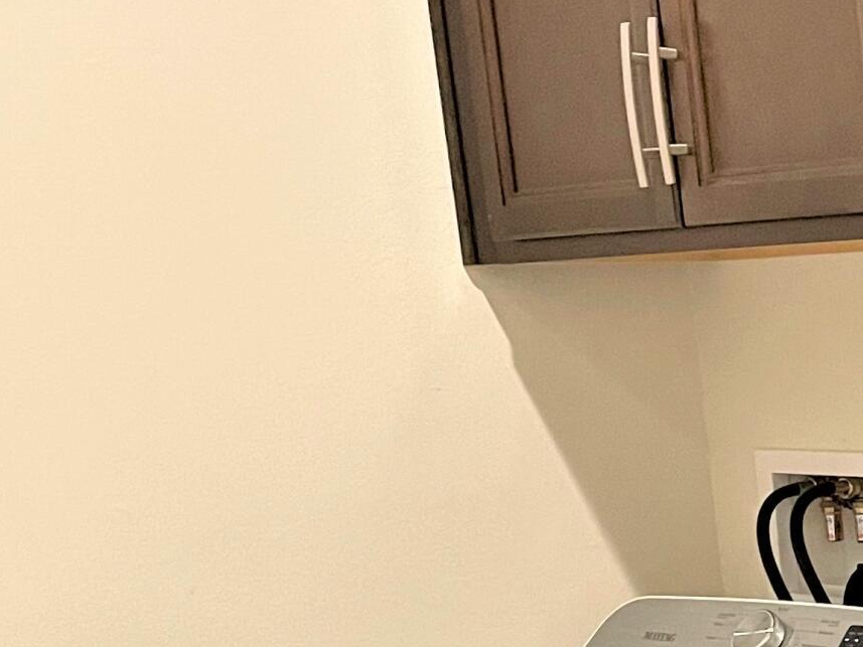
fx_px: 2269
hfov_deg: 18.0
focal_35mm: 91
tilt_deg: -12.1
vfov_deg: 15.7
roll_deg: +3.1
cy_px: 743
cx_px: 1461
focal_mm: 4.2
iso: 400
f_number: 1.6
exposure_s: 1/60
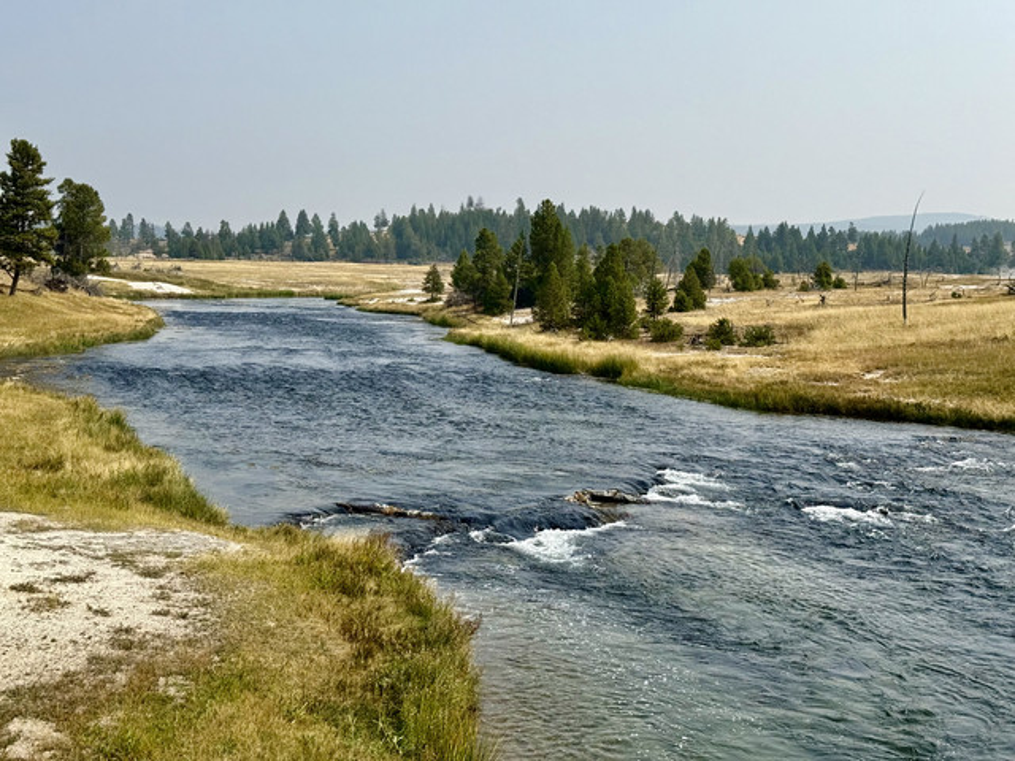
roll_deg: -1.1
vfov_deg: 30.3
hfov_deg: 39.7
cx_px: 508
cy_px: 380
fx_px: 1407
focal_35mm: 48
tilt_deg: -3.3
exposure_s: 1/3704
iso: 80
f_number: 1.78
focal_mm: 6.76
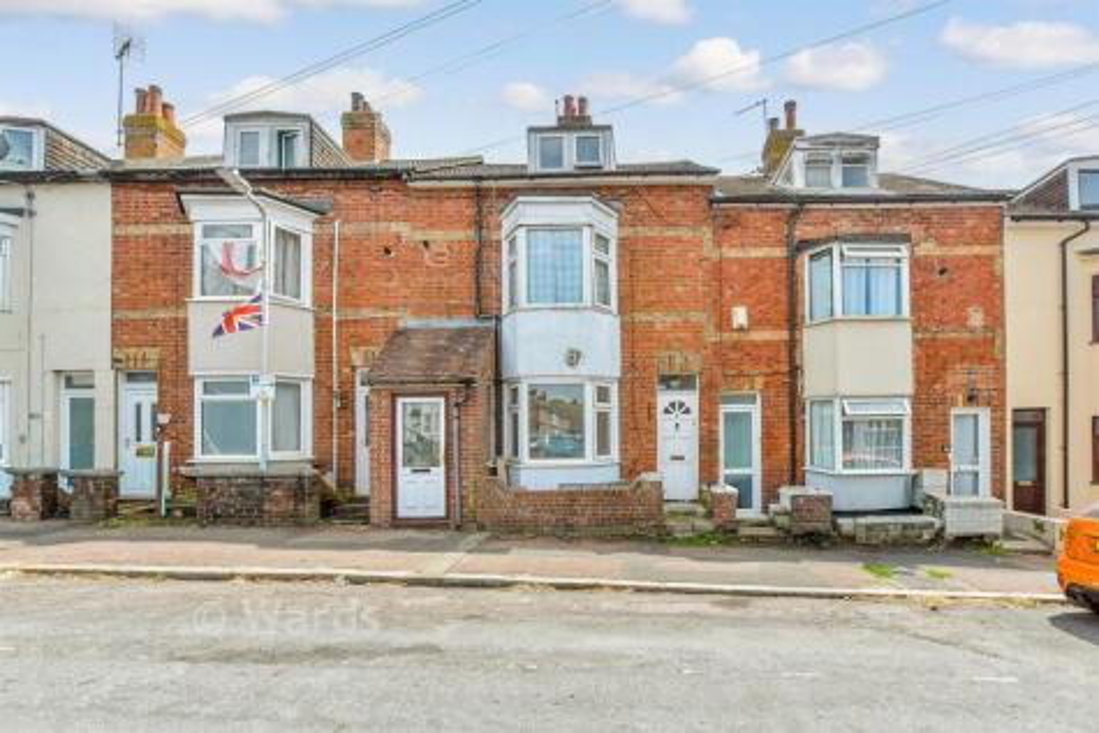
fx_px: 458
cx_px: 550
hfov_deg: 100.4
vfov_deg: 77.4
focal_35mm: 15
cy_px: 366
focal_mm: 10
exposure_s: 1/250
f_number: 6.3
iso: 160
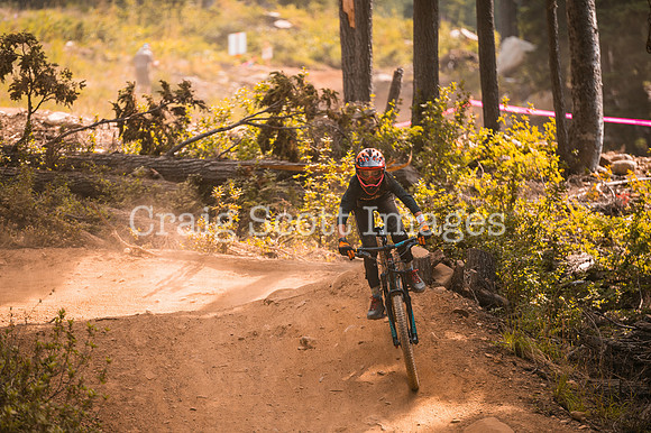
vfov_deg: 6.9
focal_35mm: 200
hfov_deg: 10.3
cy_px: 216
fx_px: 3614
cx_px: 326
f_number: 2.8
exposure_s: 1/1600
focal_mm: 200
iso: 200
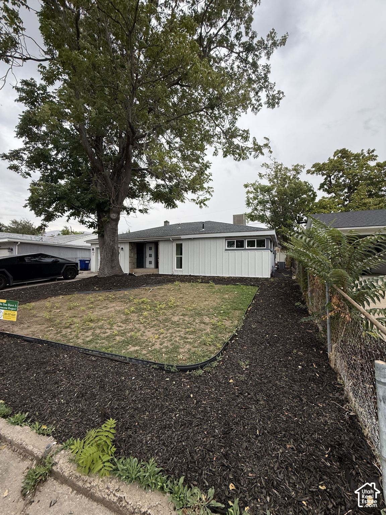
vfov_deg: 102.1
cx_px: 193
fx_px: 208
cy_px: 258
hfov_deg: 85.7
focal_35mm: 14
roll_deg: -0.1
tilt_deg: +0.8
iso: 50
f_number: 2.2
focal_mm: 2.22
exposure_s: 1/535
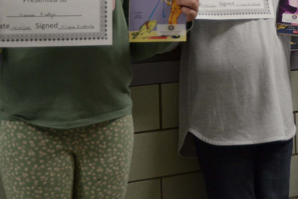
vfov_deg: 13.5
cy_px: -3
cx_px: 284
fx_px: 828
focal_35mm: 100
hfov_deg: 19.9
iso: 2000
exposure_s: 1/80
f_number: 4.2
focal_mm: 40
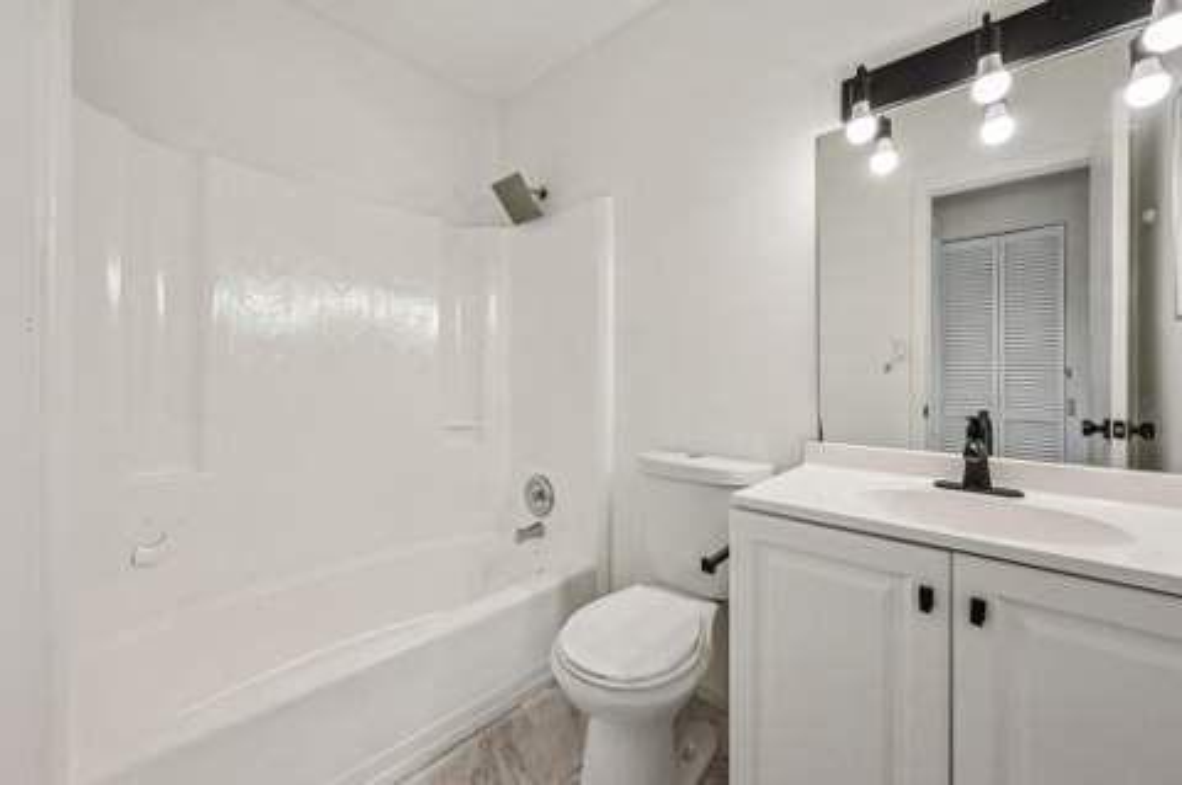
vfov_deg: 81.1
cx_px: 591
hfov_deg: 104.3
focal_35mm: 14
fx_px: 459
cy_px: 392
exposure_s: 1/500
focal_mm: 14
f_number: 8
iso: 2500
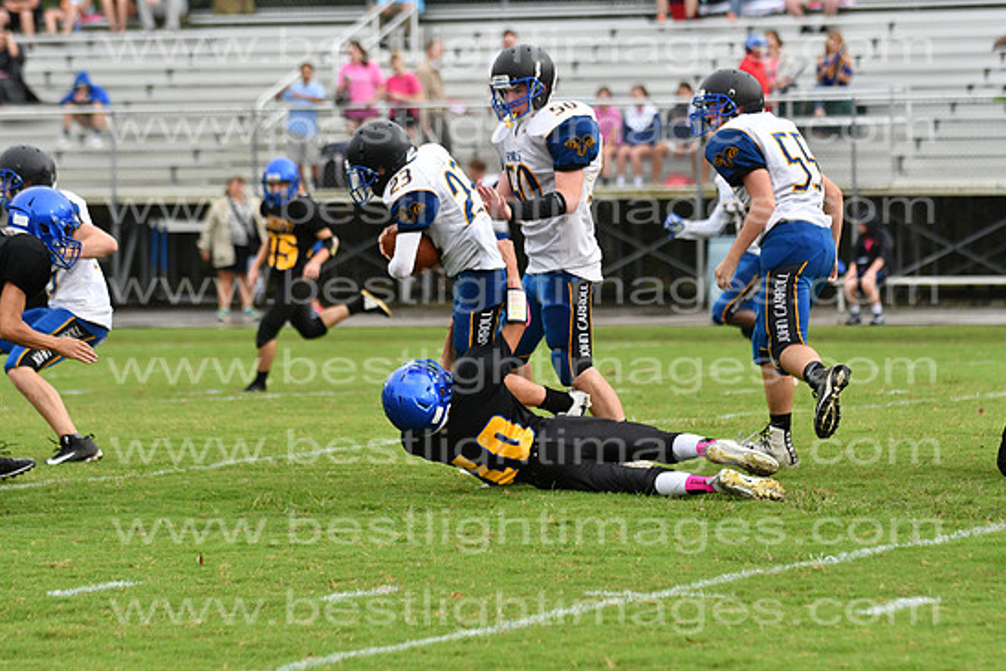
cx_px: 526
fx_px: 6203
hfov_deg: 9.3
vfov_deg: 6.2
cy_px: 331
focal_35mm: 222
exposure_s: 1/3200
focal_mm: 140
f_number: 3.5
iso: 800
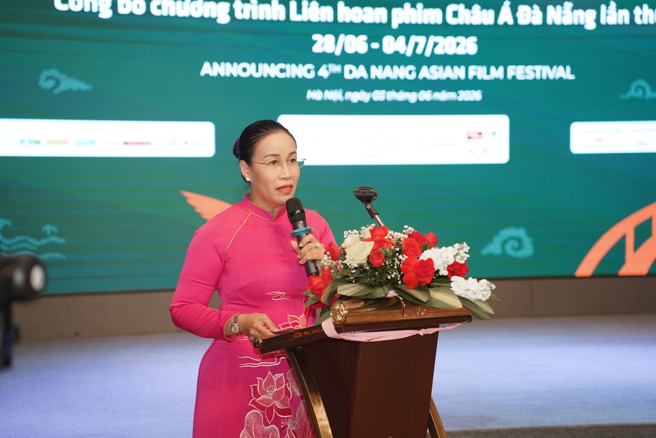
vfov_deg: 18.2
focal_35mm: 75
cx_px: 328
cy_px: 219
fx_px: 1367
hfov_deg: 27.0
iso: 800
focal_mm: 75
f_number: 3.2
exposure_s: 1/125
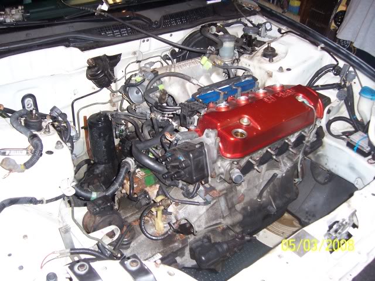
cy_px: 140
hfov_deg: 51.4
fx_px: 390
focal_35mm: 36
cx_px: 188
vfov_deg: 39.7
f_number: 3
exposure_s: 1/60
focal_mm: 6
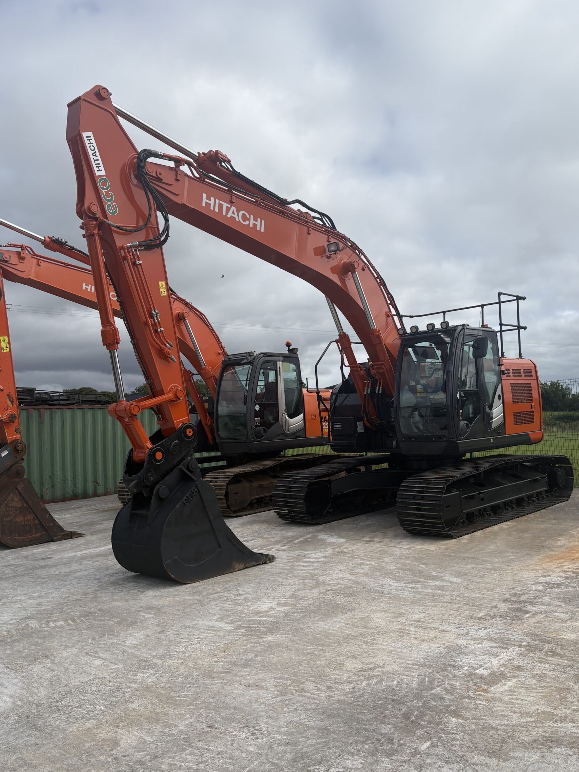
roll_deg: +2.8
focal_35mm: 30
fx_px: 669
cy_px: 391
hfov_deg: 46.7
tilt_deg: +3.9
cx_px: 315
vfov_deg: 60.0
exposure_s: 1/5814
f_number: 1.6
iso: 50
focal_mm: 5.96
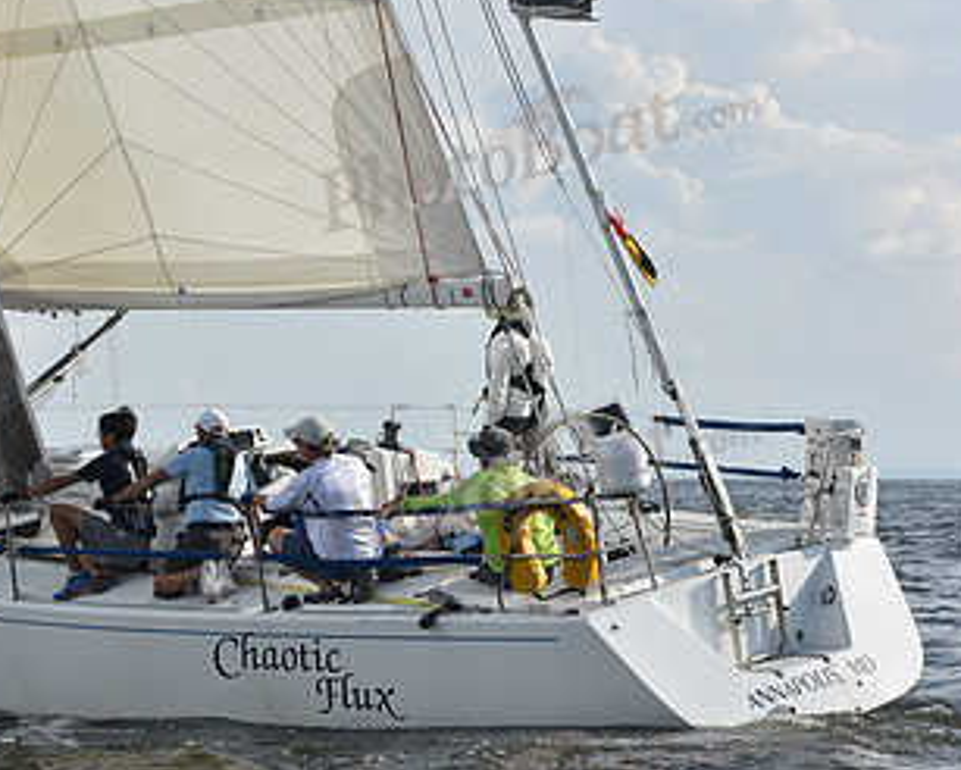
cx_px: 160
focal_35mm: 124
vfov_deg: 12.5
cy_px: 358
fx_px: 3529
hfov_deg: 15.4
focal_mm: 70
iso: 250
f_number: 7.1
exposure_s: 1/1250
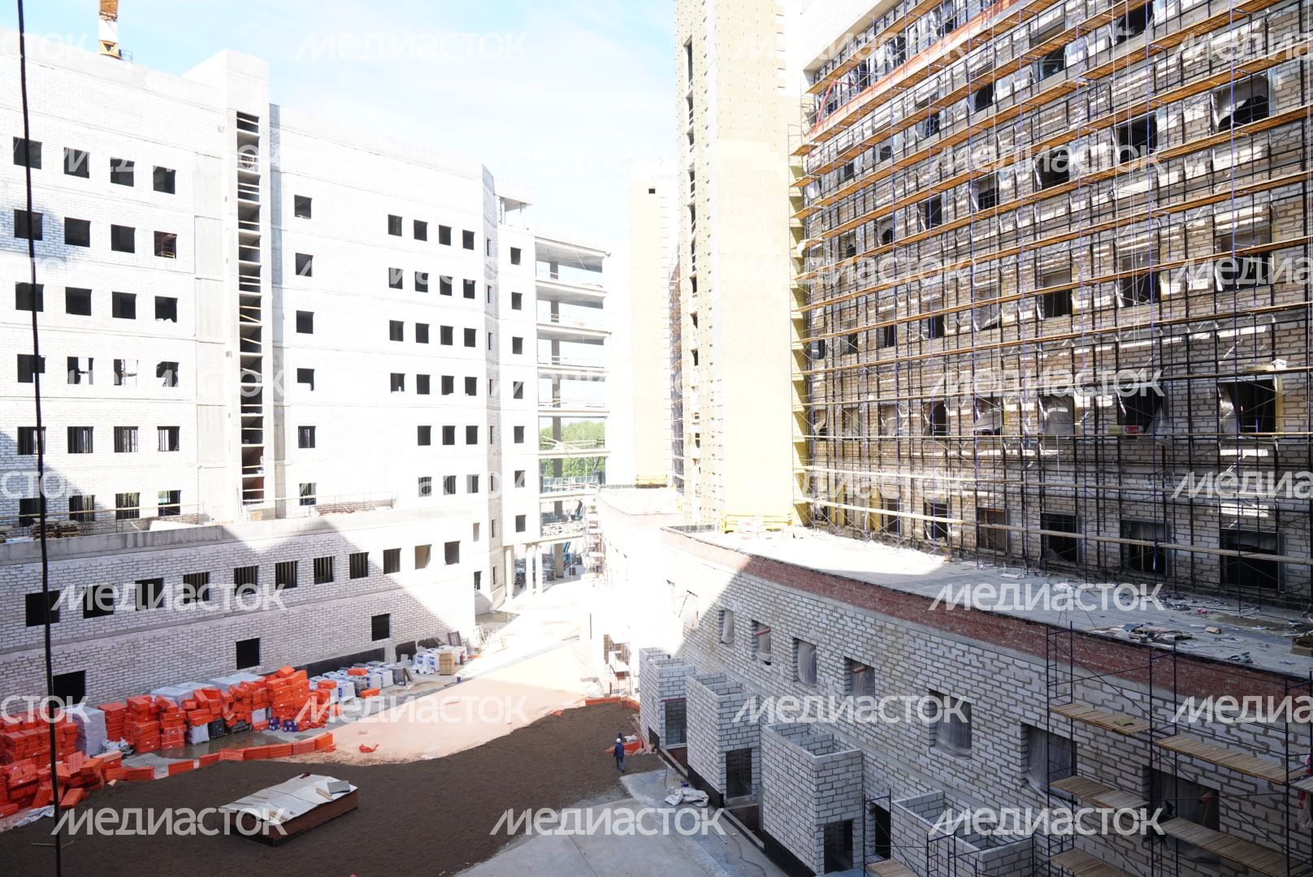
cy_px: 438
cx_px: 656
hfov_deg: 73.7
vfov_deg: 53.2
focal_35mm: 24
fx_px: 876
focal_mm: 24
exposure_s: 1/8000
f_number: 4
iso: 2500
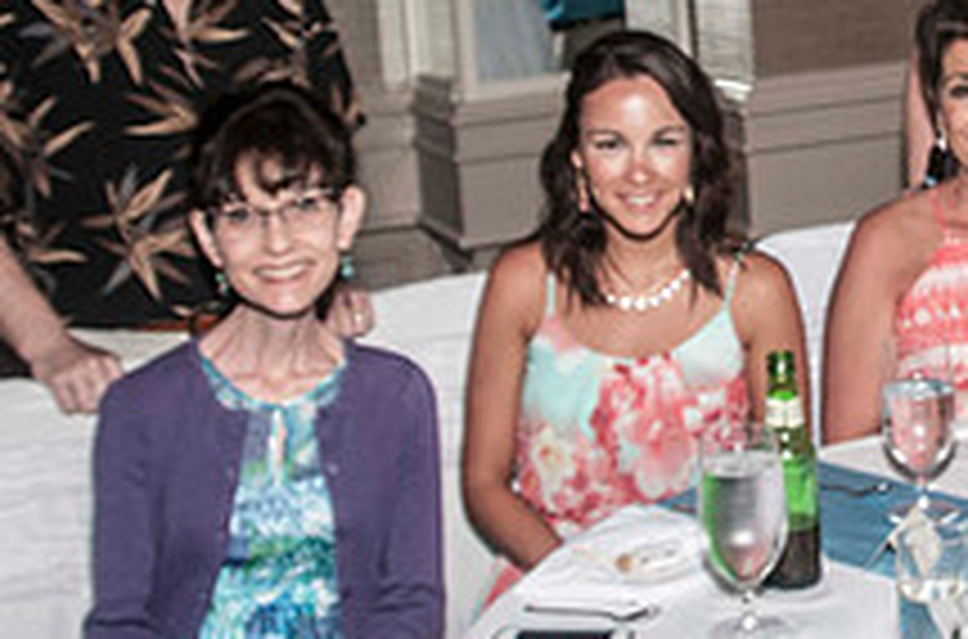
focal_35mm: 73
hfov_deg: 26.2
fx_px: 1957
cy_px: 92
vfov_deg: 18.3
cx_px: 982
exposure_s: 1/60
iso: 400
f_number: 5.6
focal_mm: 18
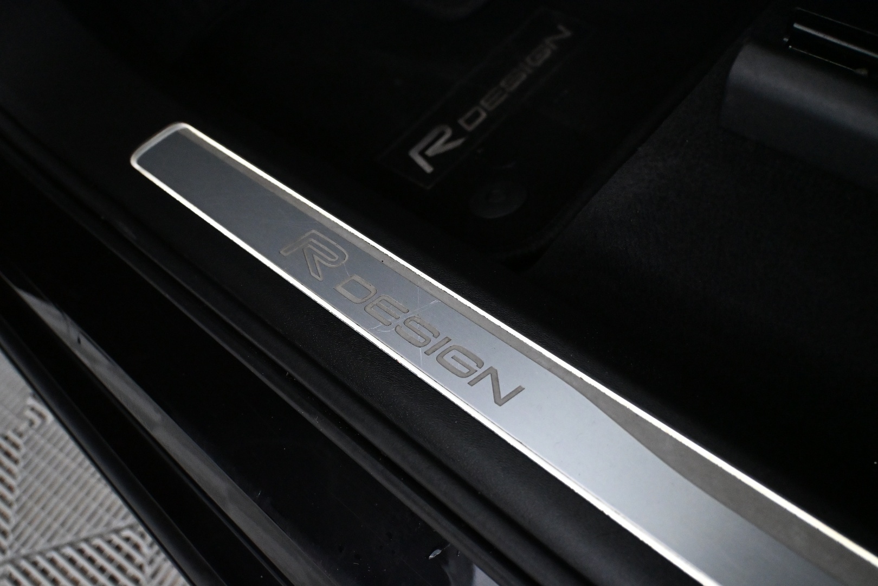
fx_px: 750
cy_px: 293
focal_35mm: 31
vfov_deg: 42.6
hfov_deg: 60.7
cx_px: 439
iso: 5600
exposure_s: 1/60
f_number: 3.8
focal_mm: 20.5
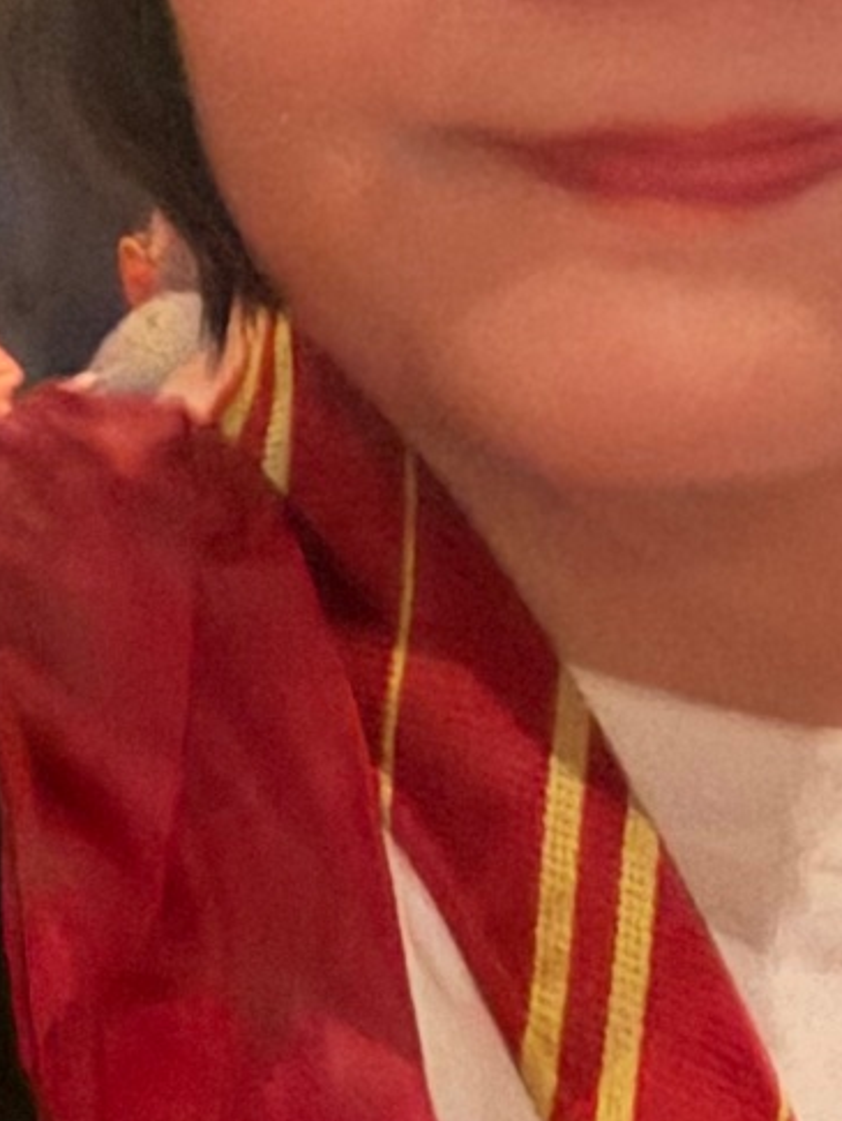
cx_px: 873
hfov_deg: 15.0
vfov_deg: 18.8
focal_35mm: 97
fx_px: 3143
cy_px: -330
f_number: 1.9
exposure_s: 1/8
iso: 800
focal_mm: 2.69
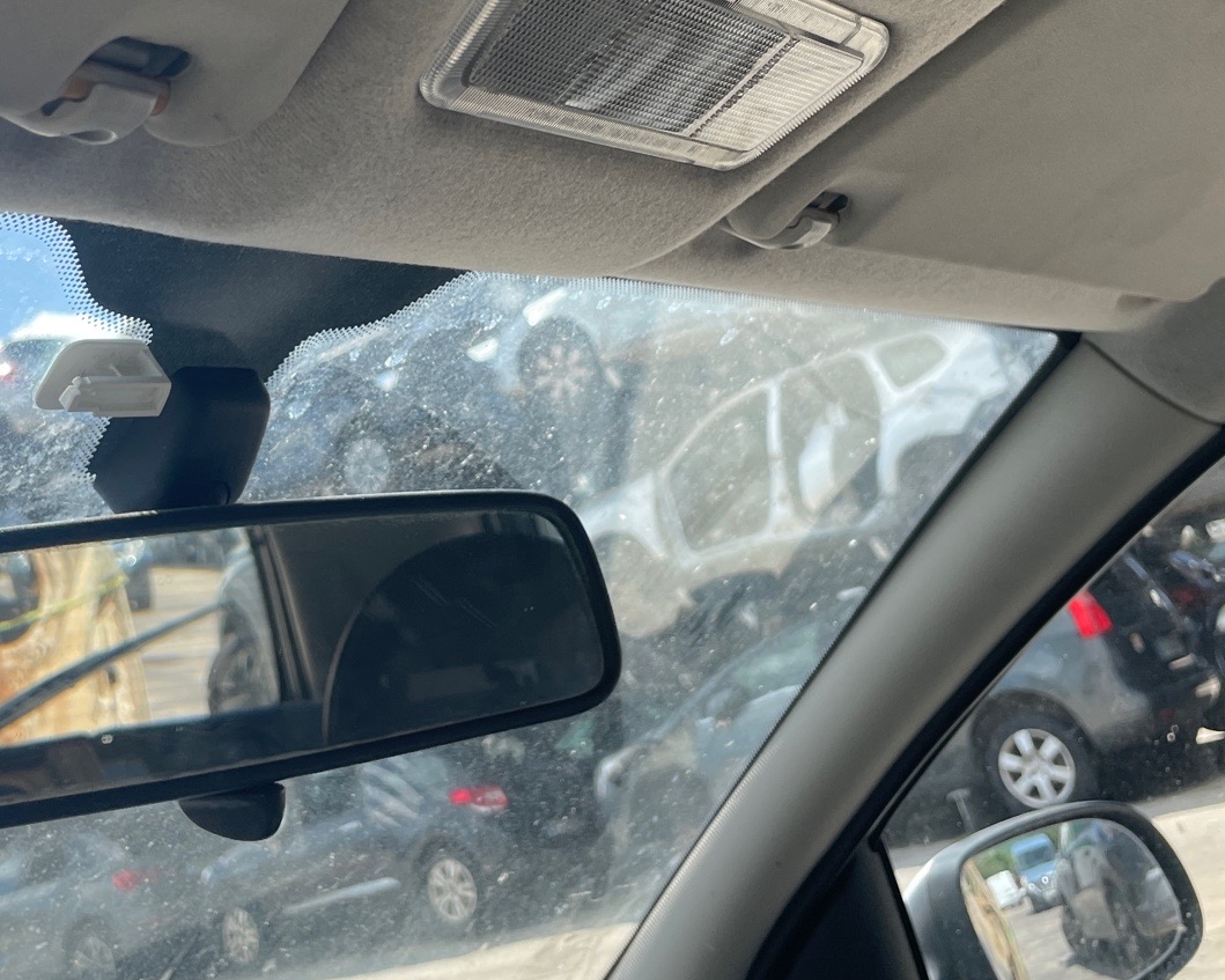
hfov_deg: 39.9
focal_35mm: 46
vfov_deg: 32.1
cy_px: 231
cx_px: 426
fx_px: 1668
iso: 32
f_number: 1.6
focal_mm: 4.2
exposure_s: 1/716
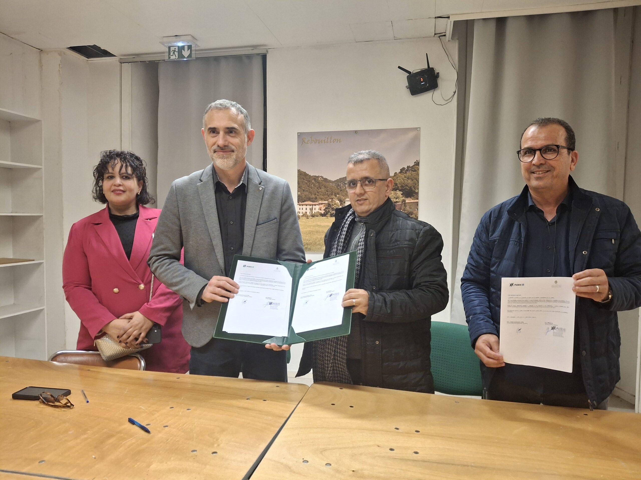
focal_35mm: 25
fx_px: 463
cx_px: 320
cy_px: 240
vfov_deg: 54.9
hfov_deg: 69.4
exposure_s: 1/30
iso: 250
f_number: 1.8
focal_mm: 4.69
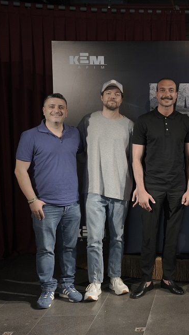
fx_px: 498
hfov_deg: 20.2
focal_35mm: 56
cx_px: 221
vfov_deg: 37.2
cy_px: 165
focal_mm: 35
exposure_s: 1/160
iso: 1600
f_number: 2.8
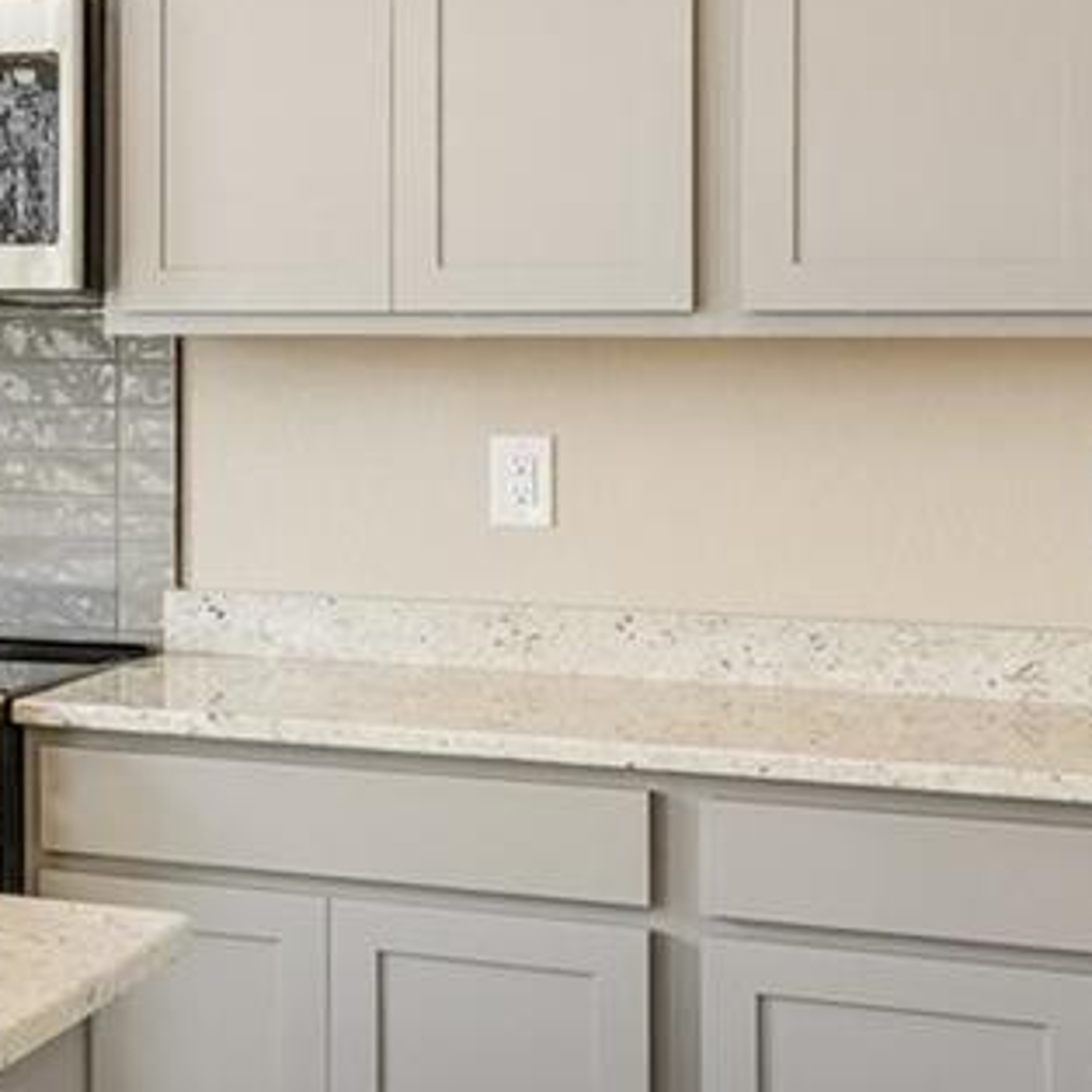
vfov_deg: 21.8
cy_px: 355
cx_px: -574
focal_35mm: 79
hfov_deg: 19.1
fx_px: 2820
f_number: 8
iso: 100
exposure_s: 1/30
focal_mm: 12
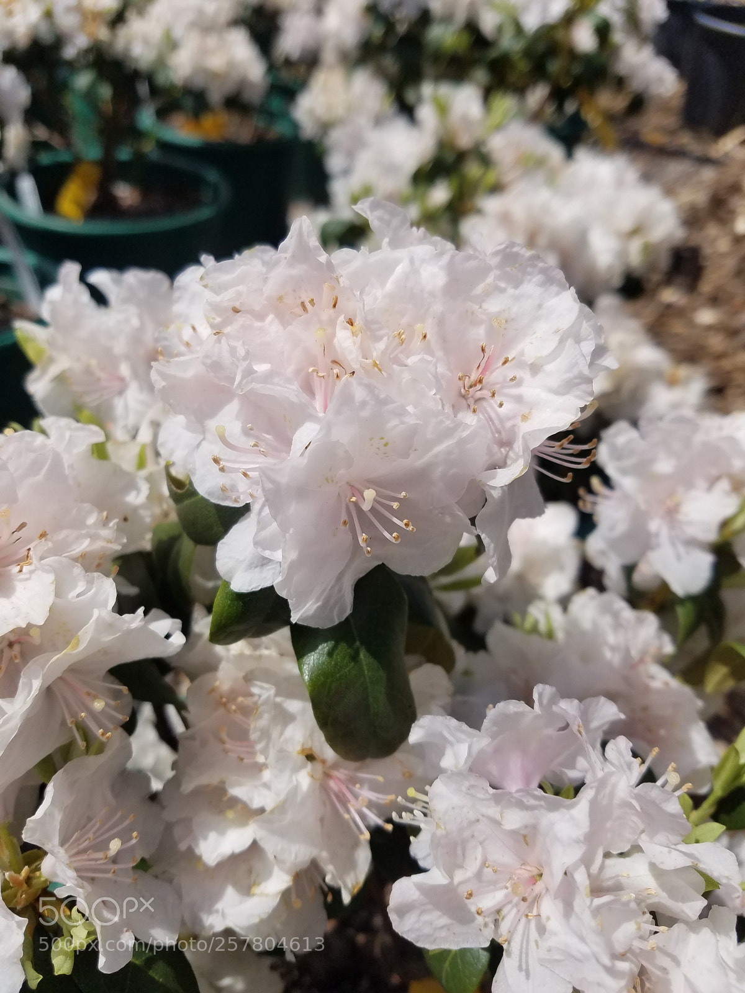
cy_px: 496
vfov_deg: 67.3
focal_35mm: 26
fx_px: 746
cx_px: 372
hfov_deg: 53.1
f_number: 1.7
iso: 50
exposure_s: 1/3920
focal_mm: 4.2
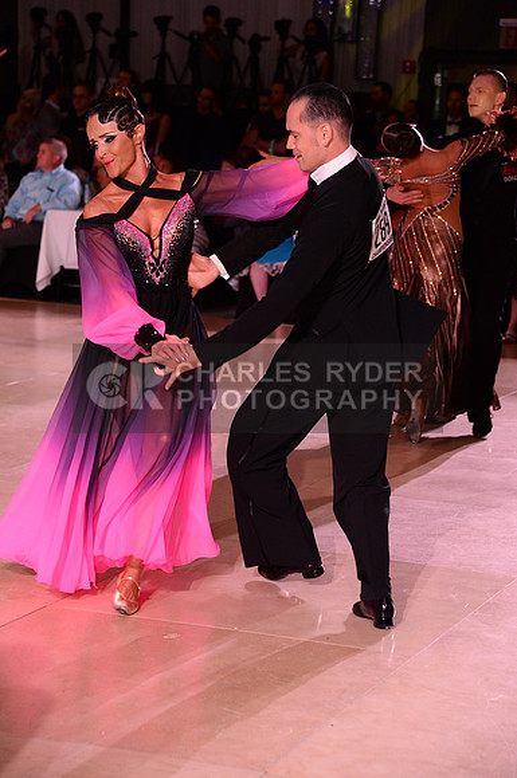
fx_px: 2117
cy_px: 389
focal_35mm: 98
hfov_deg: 13.9
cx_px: 258
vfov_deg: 20.8
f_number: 5.6
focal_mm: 98
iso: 2500
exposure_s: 1/250
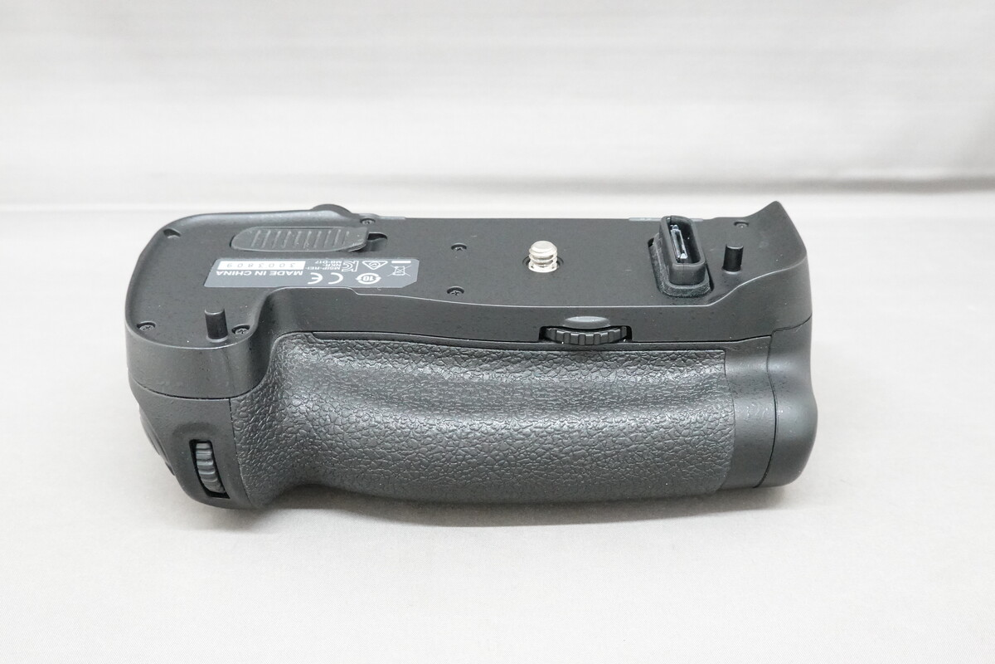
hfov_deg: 47.4
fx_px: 1133
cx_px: 498
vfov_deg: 32.6
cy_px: 332
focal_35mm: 41
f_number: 5
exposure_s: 1/50
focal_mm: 15.28
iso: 3200
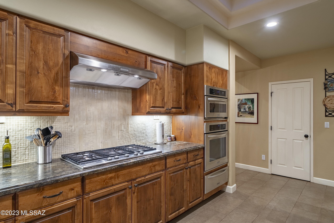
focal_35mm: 19
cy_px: 112
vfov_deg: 64.5
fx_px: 176
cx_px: 167
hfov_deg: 86.9
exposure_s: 1/30
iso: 200
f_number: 9
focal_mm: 19
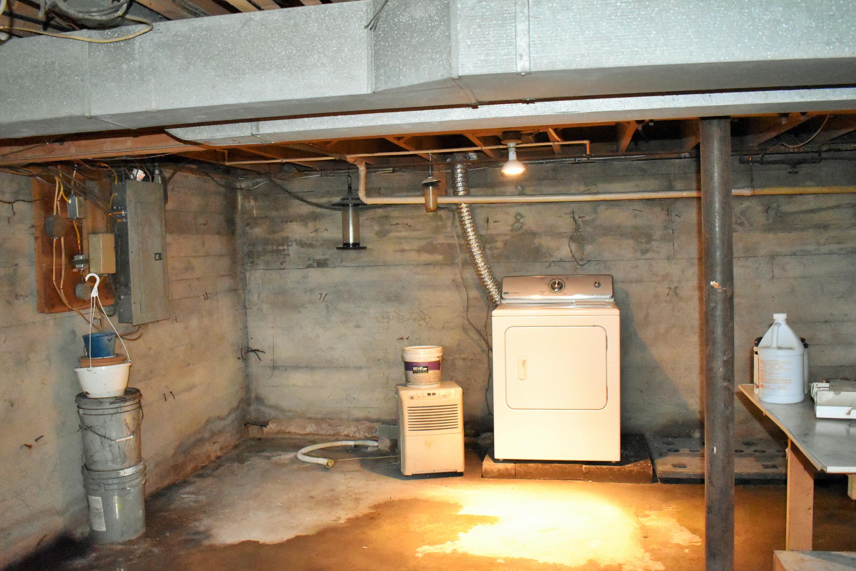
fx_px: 785
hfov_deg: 57.2
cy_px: 304
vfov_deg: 40.0
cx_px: 418
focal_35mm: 33
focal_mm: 20
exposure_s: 1/60
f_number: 3.5
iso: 6400
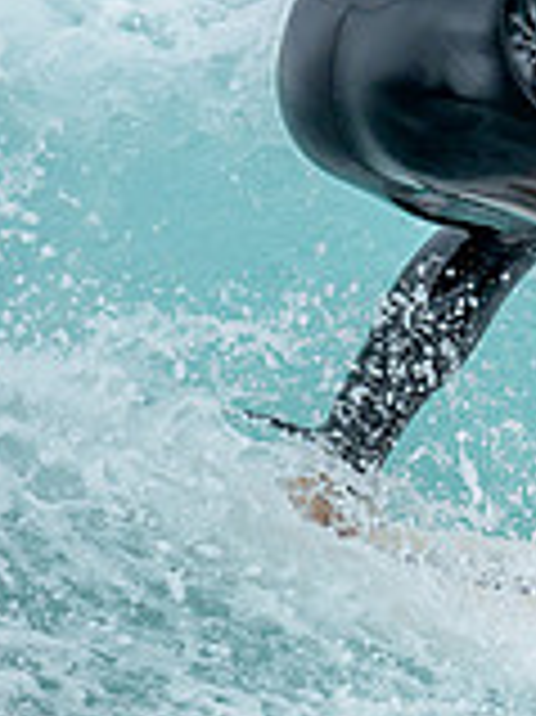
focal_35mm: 3237
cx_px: 903
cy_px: 173
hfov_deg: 0.5
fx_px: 66920
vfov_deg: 0.6
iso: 360
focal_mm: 800
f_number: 6.3
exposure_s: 1/2000
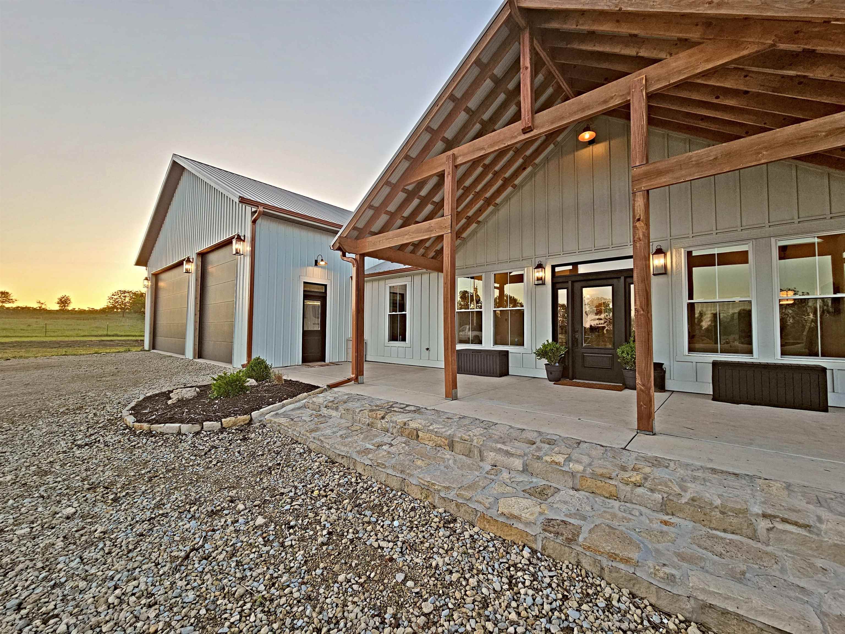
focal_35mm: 13
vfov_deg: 89.9
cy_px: 317
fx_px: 317
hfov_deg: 106.2
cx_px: 422
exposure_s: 1/120
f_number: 2.2
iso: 50
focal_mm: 2.2
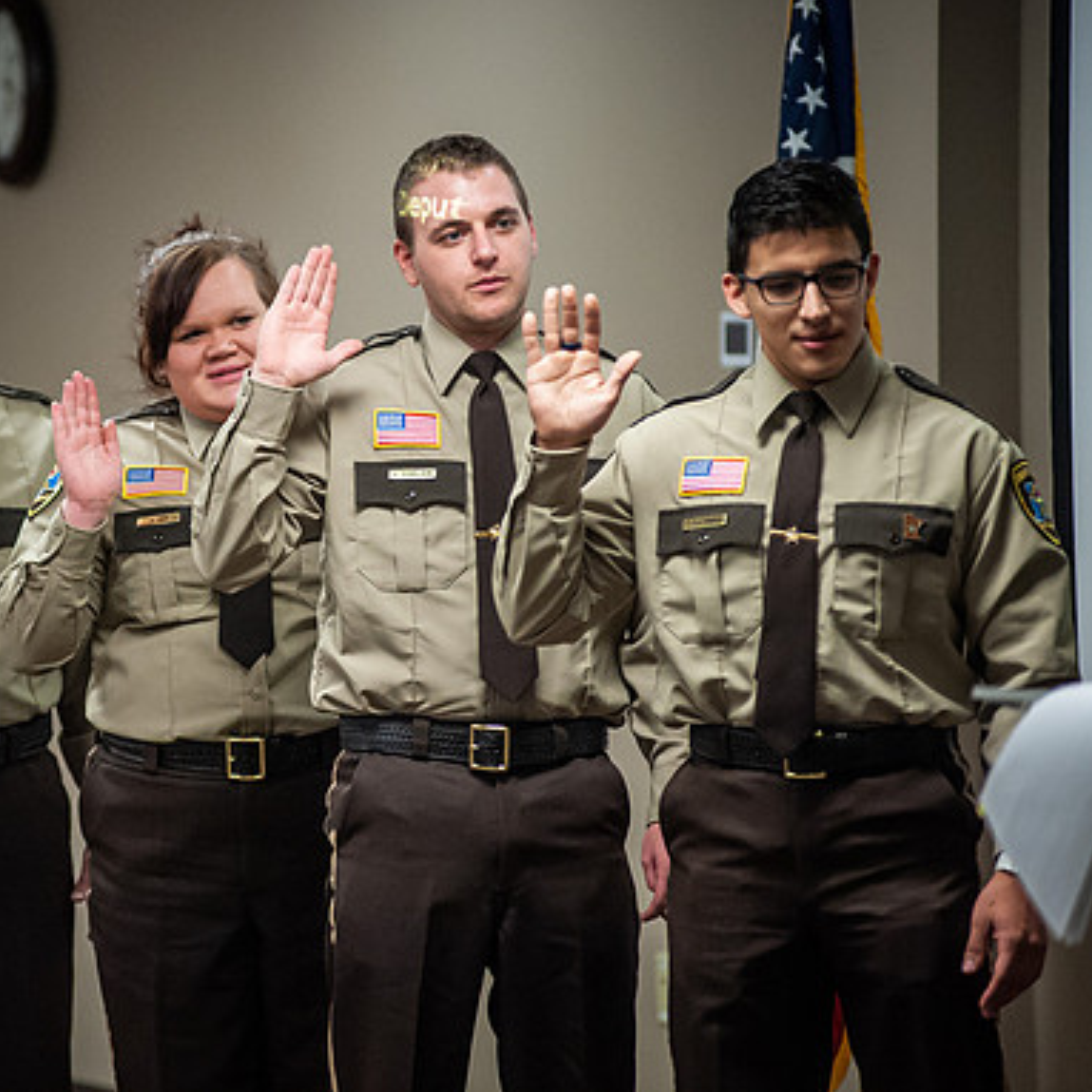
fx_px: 10172
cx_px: 256
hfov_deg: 6.1
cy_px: 488
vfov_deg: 6.1
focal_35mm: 285
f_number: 2.8
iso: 3200
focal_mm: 200
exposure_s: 1/320
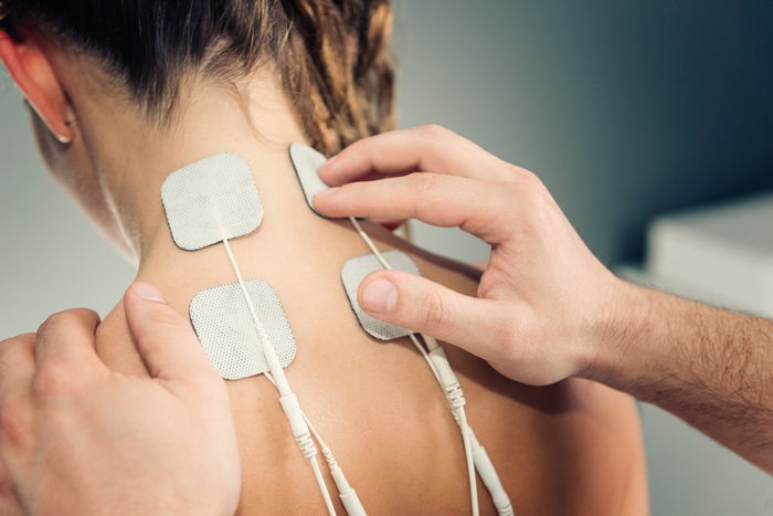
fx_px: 1289
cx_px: 386
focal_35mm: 60
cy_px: 258
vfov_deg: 22.6
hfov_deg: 33.4
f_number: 4
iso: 400
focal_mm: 60
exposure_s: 1/200
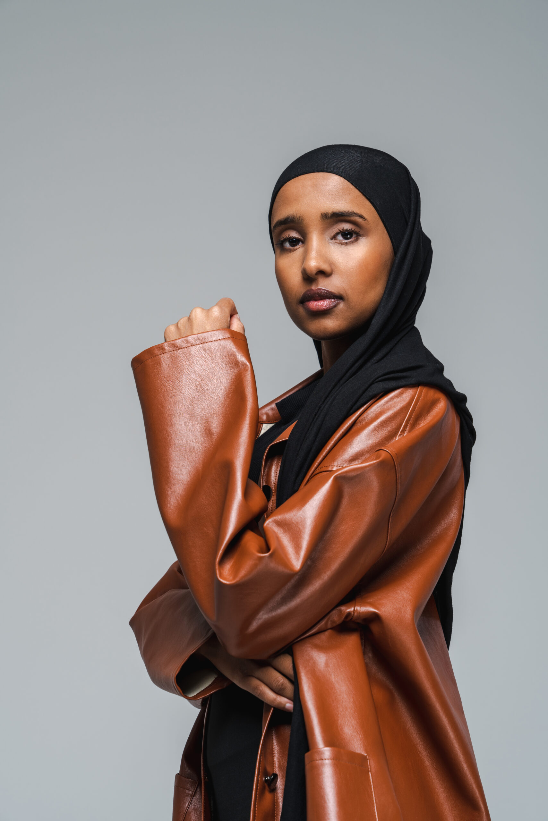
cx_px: 274
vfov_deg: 30.8
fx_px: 1492
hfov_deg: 20.8
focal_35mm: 65
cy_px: 410
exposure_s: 1/160
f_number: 8
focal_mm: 65.4
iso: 100
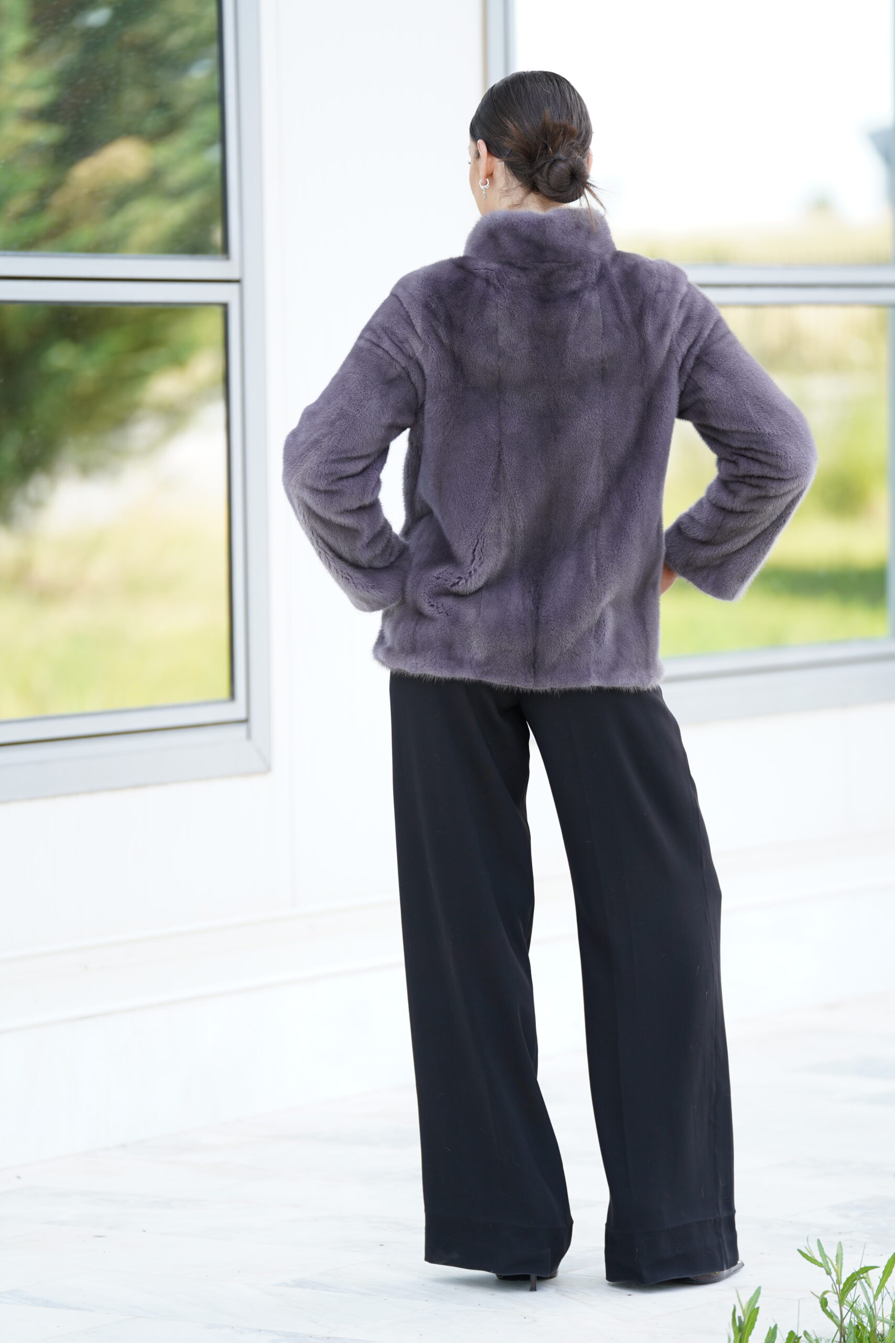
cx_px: 448
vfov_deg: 13.3
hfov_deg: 8.9
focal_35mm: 154
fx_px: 5742
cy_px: 672
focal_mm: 154
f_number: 2.8
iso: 200
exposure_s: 1/250
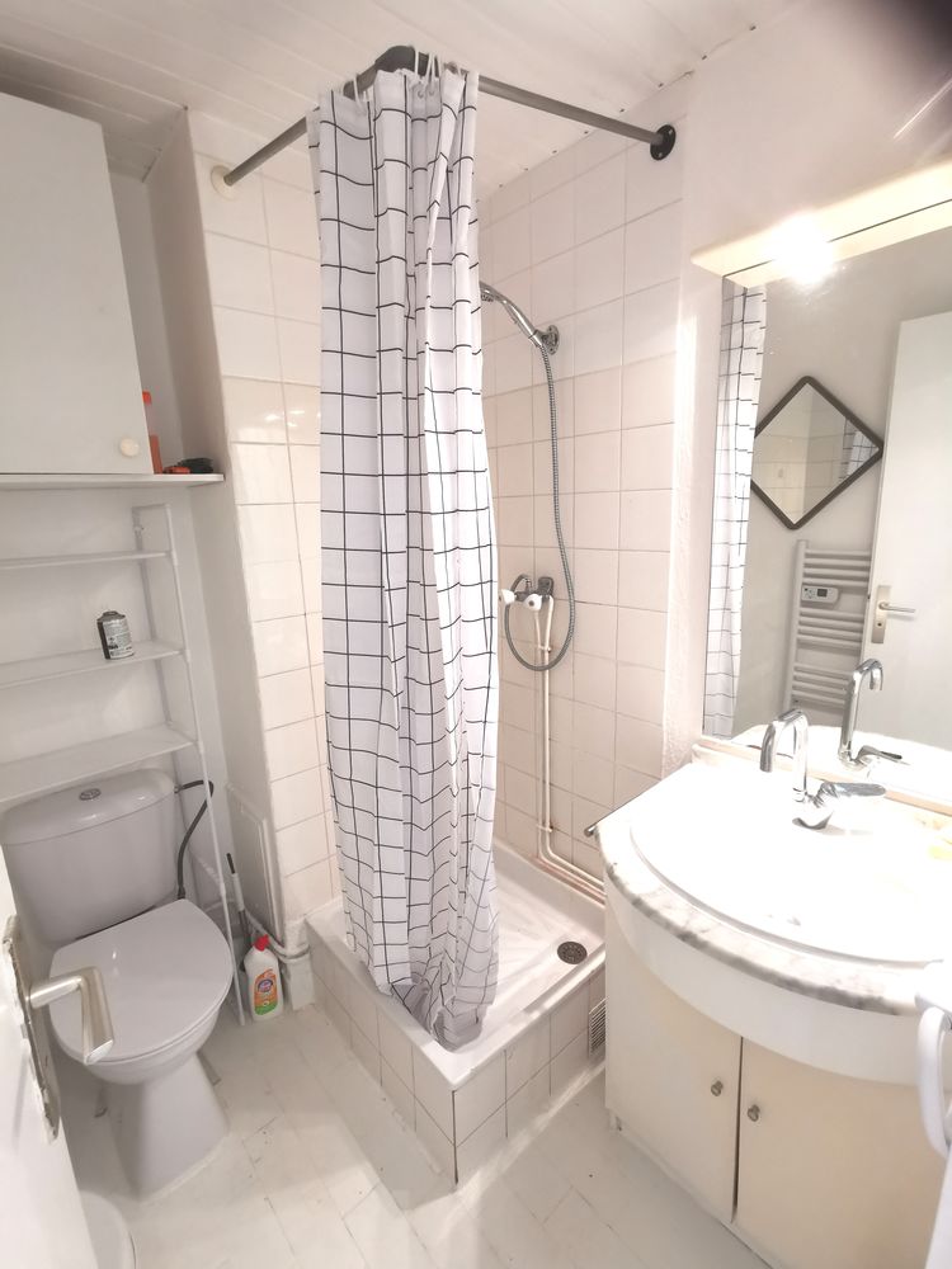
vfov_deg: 94.5
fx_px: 587
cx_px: 476
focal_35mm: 16
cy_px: 634
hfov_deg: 78.1
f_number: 2.2
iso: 200
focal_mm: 2.35
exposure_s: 1/30
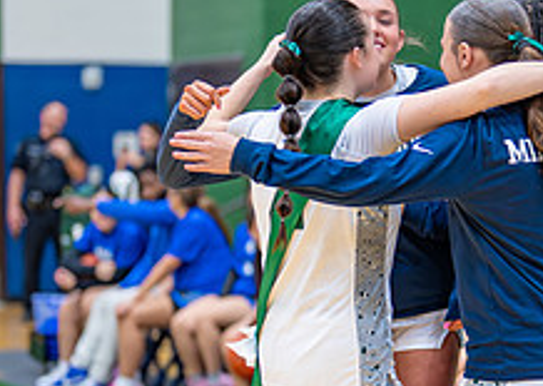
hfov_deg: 13.2
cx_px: 413
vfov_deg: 9.4
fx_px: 2340
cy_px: 274
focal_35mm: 152
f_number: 1.2
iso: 640
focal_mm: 50
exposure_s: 1/500
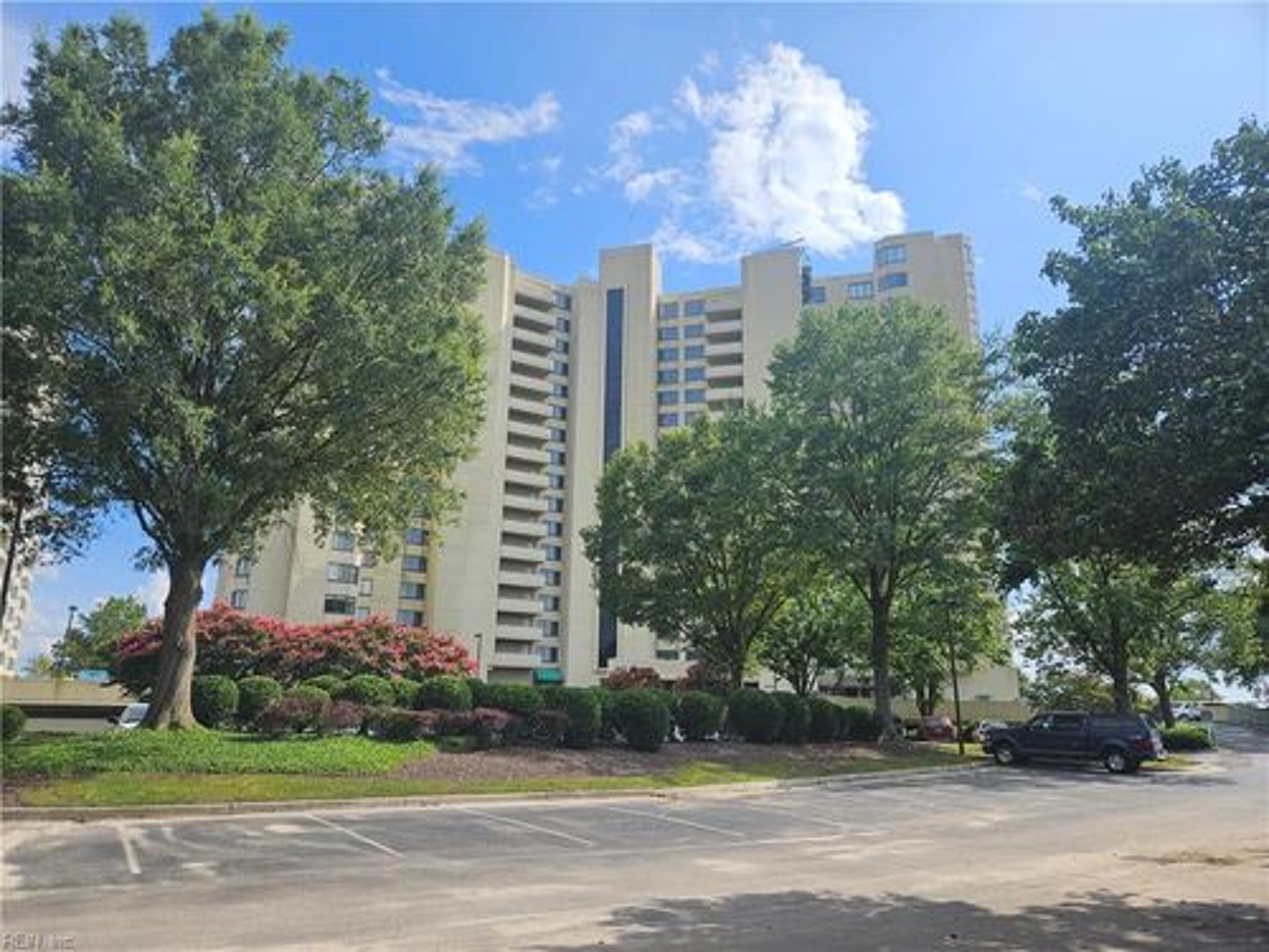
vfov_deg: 58.9
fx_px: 843
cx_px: 634
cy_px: 476
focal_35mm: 23
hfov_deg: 73.9
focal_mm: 5.4
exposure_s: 1/1962
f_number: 1.8
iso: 25
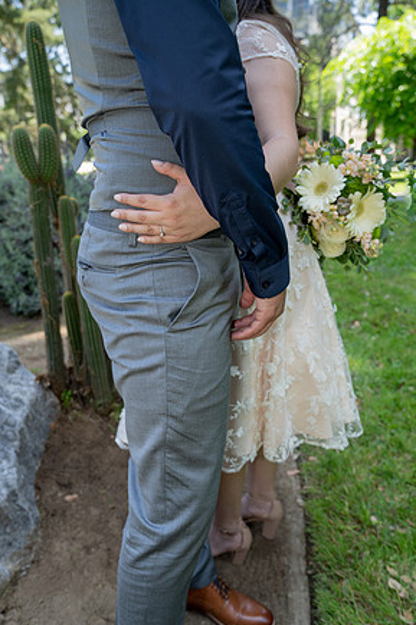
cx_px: 206
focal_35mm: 28
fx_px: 486
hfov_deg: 46.4
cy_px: 321
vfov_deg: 65.5
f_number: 4
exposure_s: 1/250
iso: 250
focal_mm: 27
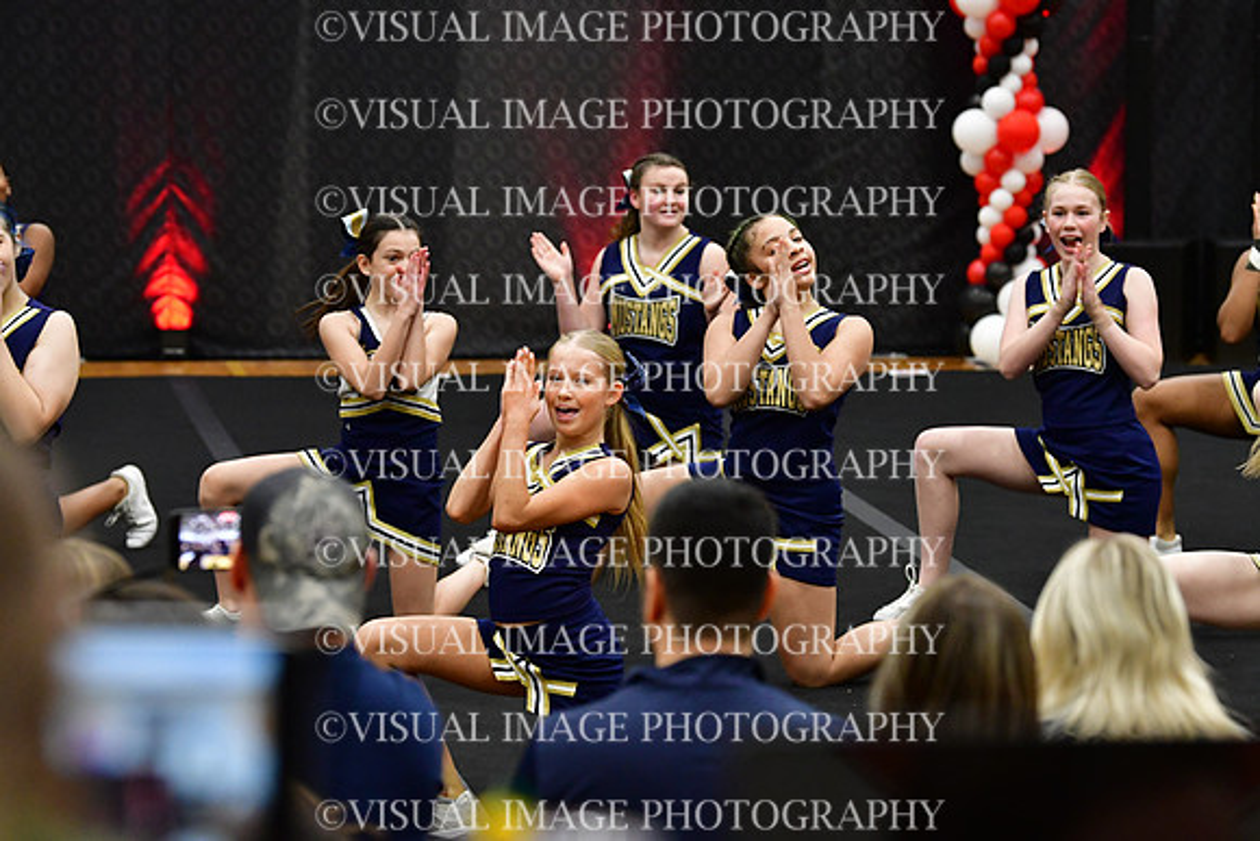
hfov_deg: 11.2
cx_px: 630
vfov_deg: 7.5
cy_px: 420
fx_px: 6406
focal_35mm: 183
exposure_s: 1/400
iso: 4000
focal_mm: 122
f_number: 4
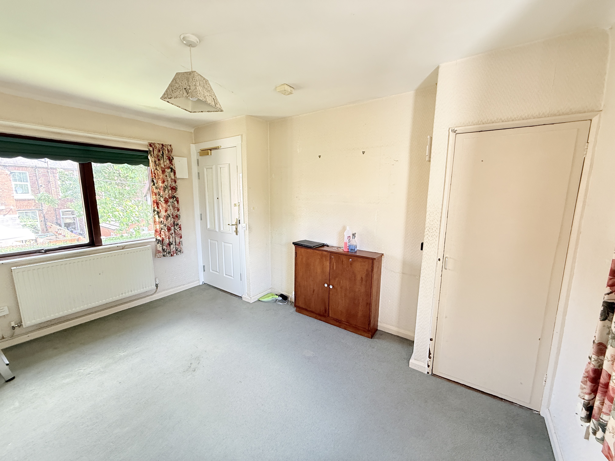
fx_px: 249
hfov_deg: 102.1
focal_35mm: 14
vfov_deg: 85.7
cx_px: 308
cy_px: 230
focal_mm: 2.22
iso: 160
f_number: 2.2
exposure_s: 1/99
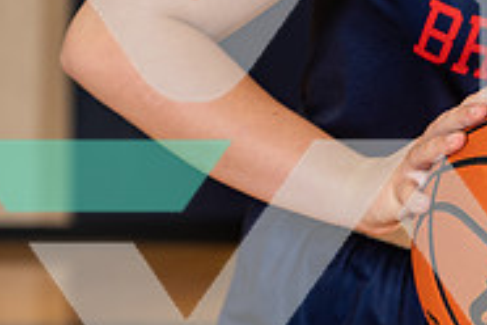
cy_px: -38
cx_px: 634
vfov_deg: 7.3
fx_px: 2529
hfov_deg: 10.7
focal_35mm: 187
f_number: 4.5
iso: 400
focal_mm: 60
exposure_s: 1/250
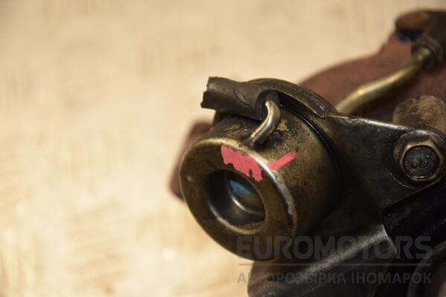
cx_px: 223
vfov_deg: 8.7
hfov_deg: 13.0
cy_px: 148
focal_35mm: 158
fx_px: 1951
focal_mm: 105
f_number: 5.6
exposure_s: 1/160
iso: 800
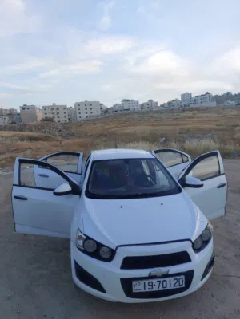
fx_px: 231
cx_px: 120
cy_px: 160
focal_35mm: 25
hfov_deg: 54.9
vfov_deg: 69.4
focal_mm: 5.23
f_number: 1.8
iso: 80
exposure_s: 1/120
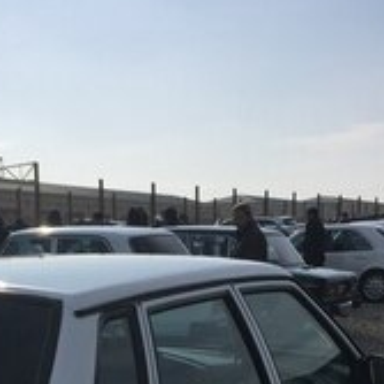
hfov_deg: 22.8
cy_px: 513
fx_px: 954
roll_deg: +1.4
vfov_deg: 20.6
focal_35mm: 76
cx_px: 172
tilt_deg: -16.1
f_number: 2.2
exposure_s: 1/3846
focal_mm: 4.15
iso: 25
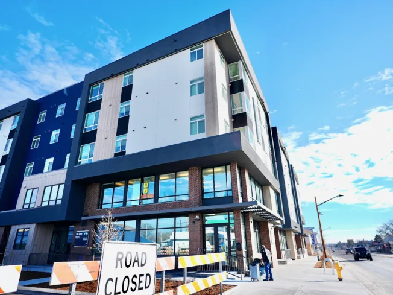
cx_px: 193
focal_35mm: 21
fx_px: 238
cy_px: 146
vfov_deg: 63.4
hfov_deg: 79.0
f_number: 3.5
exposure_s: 1/1600
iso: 200
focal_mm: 19
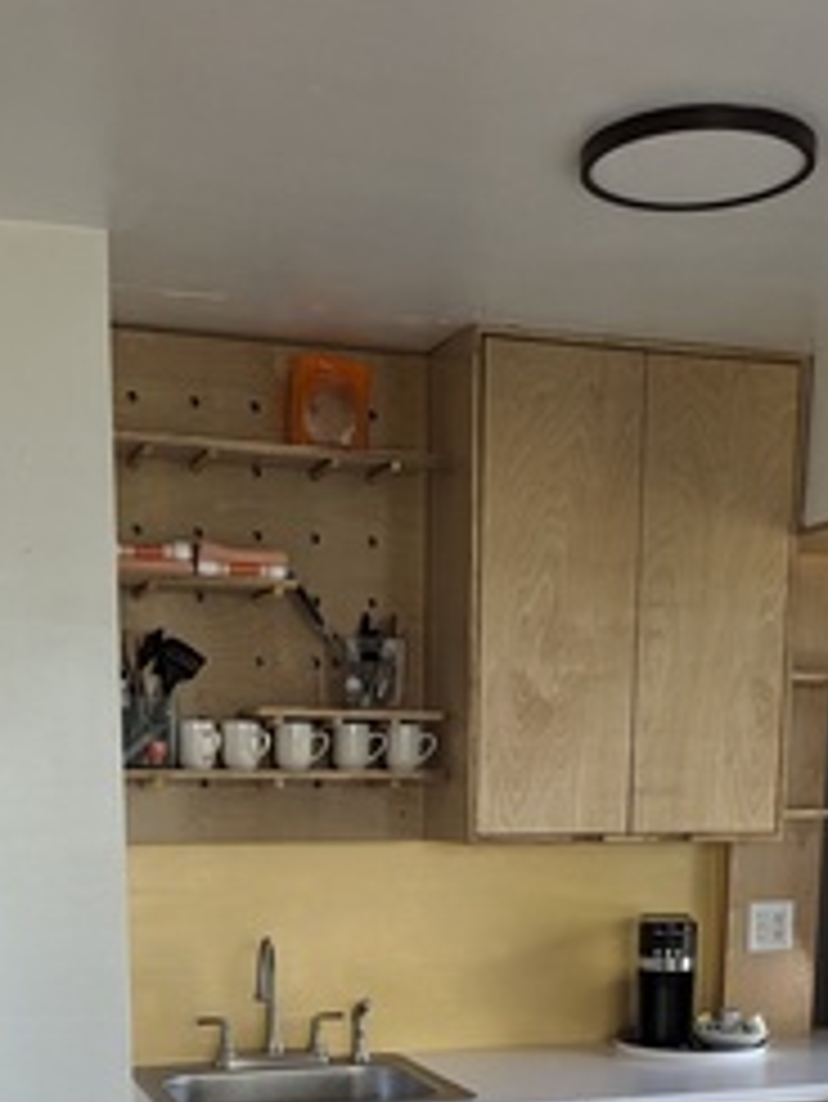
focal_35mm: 49
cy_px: 1066
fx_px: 1561
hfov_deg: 29.7
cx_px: 374
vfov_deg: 35.7
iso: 360
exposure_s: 1/102
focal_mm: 6.81
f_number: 1.85
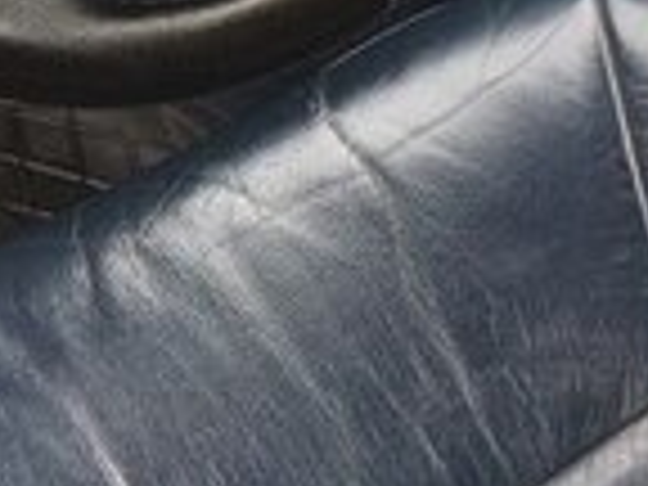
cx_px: 94
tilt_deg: -29.2
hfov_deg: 14.7
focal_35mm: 133
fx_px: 2490
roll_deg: -2.5
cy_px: -583
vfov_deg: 10.1
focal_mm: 4.15
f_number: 2.2
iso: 25
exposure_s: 1/50
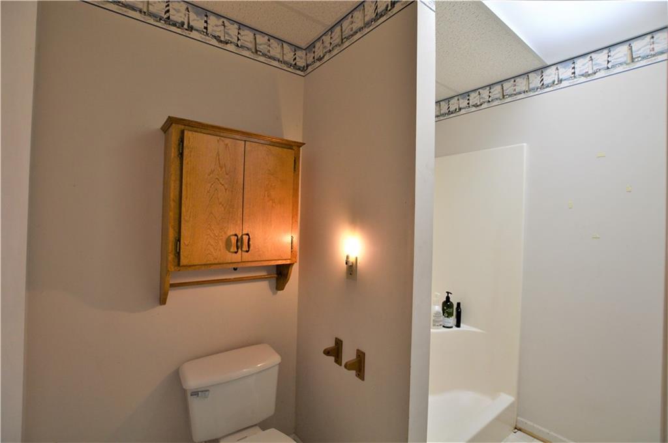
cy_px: 222
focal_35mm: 15
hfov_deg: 100.5
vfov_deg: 77.2
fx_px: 278
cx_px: 334
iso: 400
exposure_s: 1/80
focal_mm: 10
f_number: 4.5
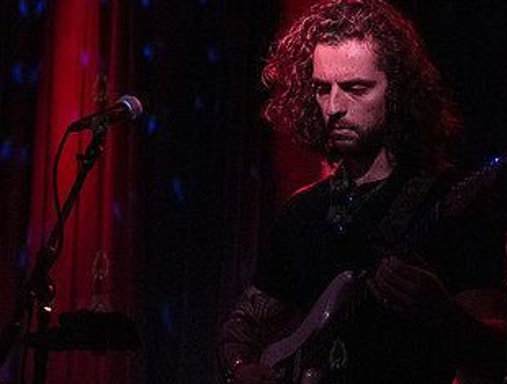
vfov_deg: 8.1
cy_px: 147
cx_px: 343
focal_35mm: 184
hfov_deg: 10.7
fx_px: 2705
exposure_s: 1/250
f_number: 2.8
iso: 8000
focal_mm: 80
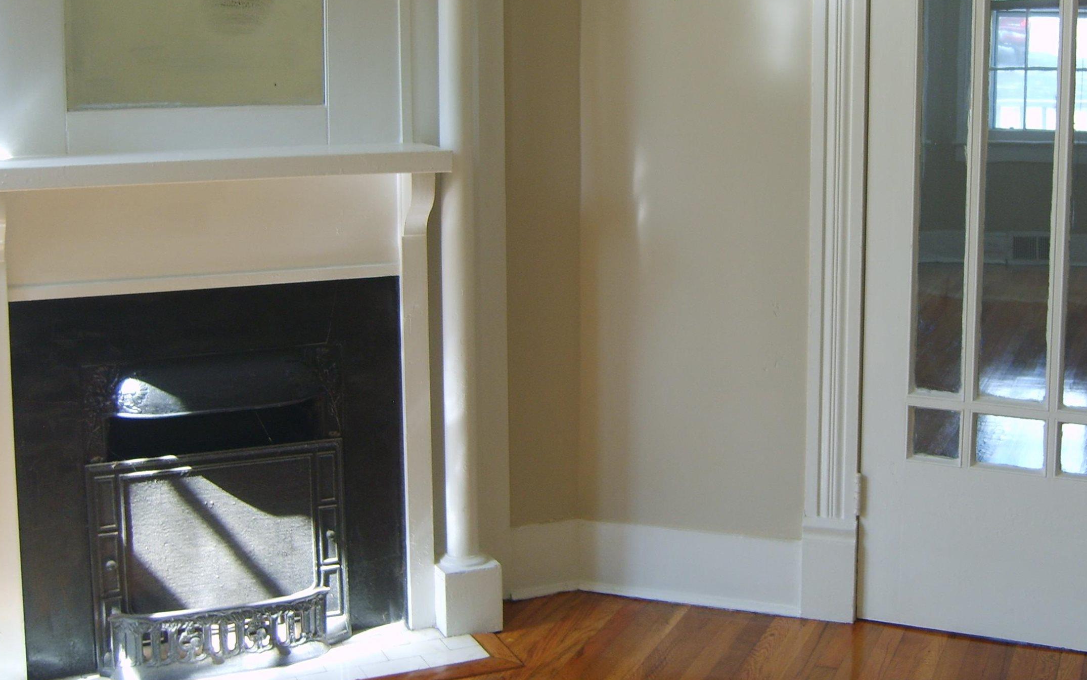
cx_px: 716
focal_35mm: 53
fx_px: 1570
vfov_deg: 24.3
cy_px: 235
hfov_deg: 37.8
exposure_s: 1/30
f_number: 2.8
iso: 50
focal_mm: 7.4
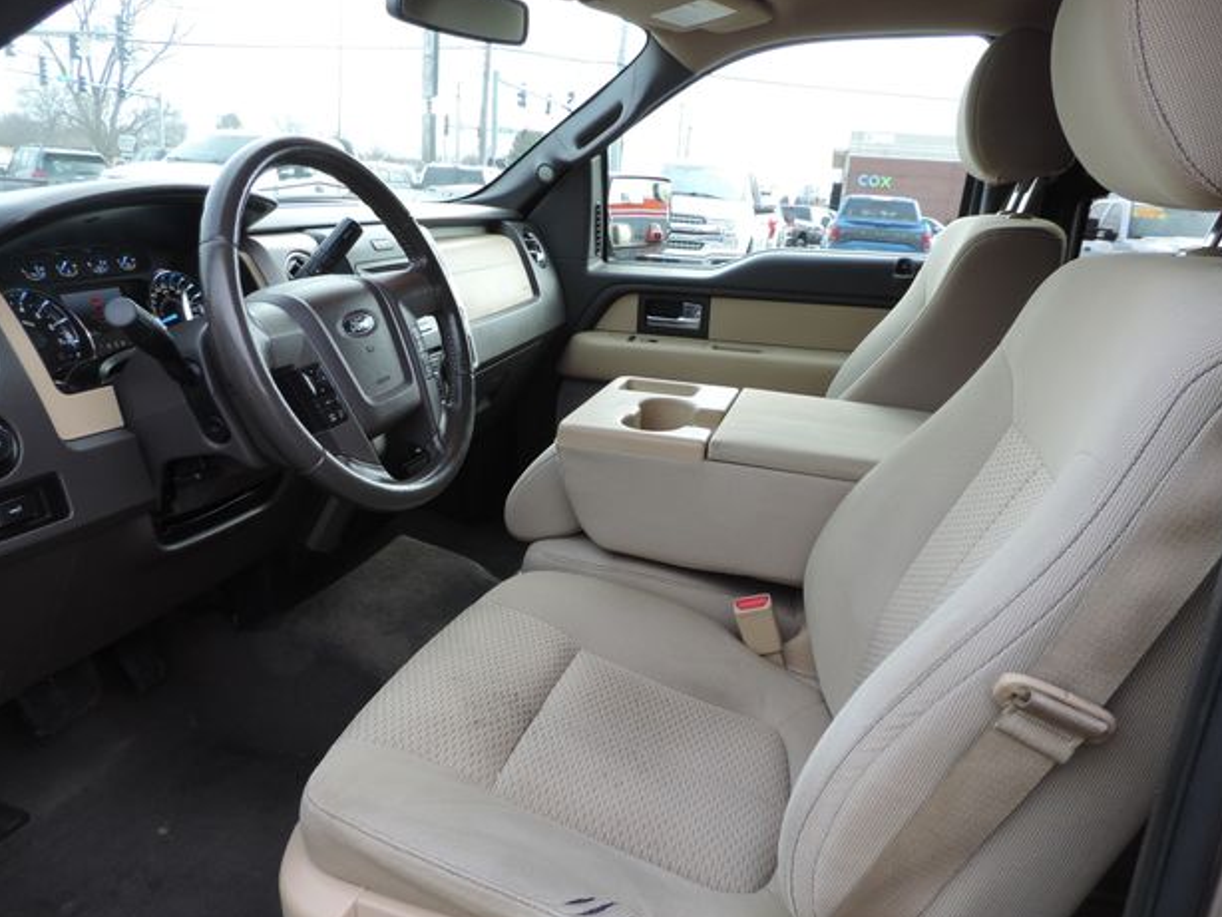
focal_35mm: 25
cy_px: 463
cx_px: 629
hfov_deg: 69.4
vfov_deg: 54.9
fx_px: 883
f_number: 3
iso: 80
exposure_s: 1/80
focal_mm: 4.3
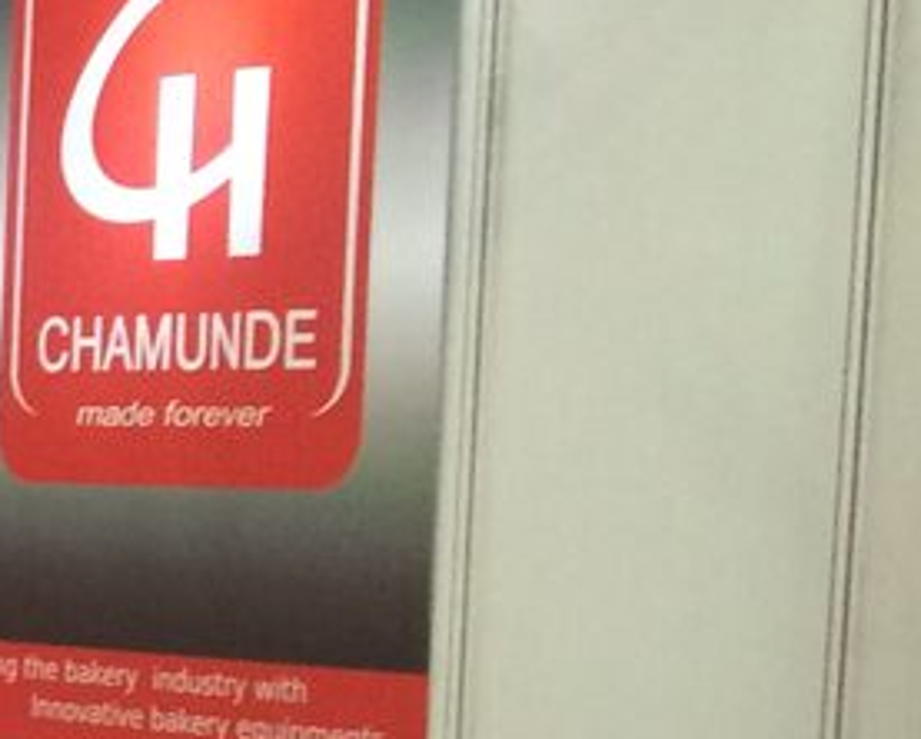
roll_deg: +0.7
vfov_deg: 10.6
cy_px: 915
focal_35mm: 143
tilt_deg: -8.1
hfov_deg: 11.2
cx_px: -1320
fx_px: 3901
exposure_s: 1/33
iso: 200
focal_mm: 4.15
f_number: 2.2
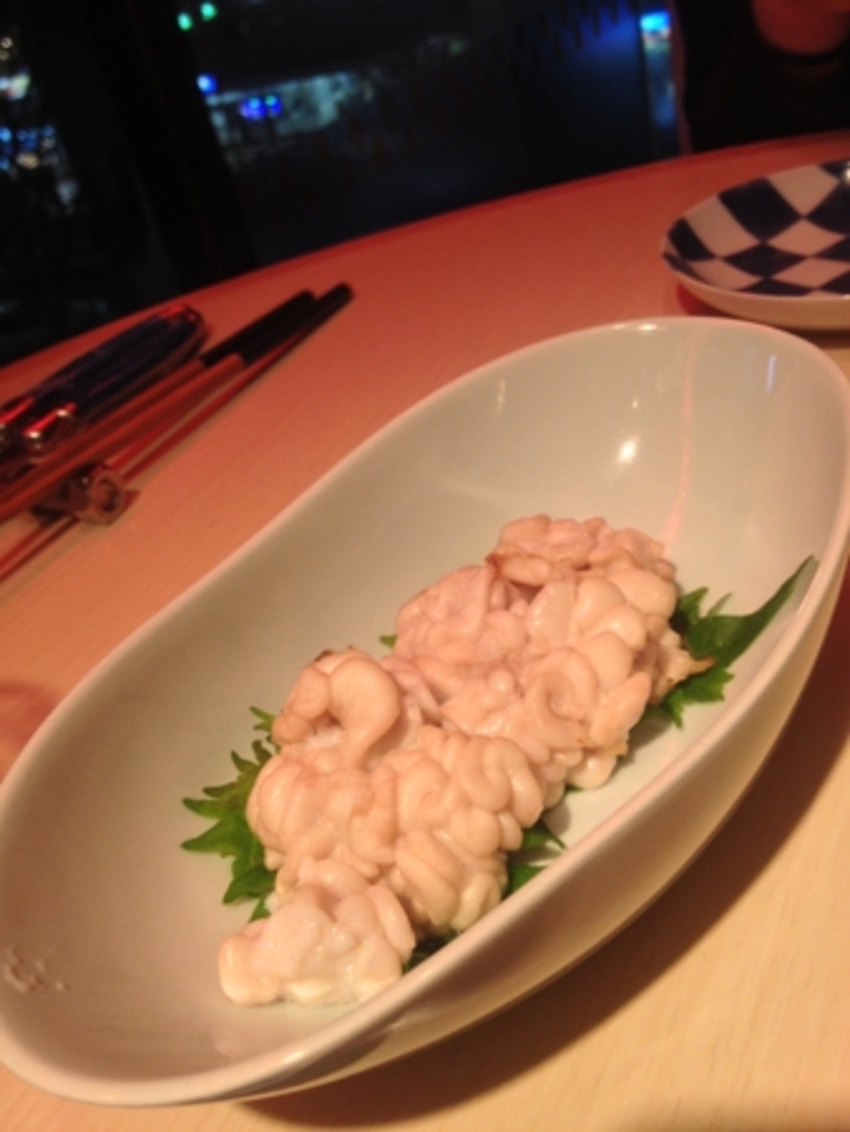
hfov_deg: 40.7
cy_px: 566
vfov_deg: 52.6
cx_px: 425
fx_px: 1145
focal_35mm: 35
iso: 64
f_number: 2.4
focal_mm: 4.28
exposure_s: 1/20
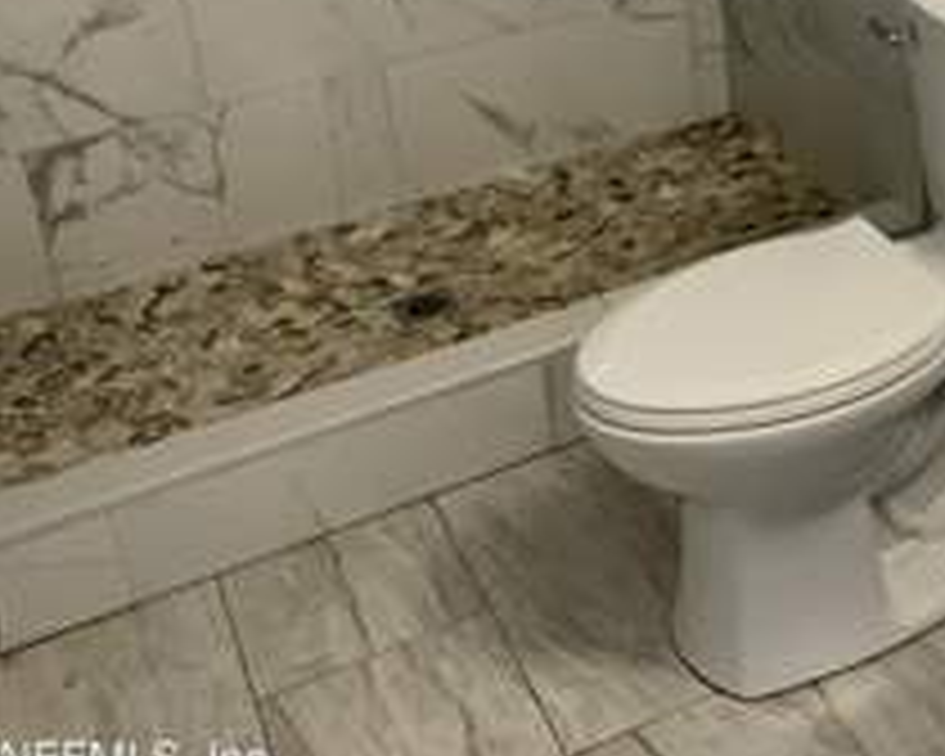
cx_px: 927
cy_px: 20
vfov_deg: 25.1
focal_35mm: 58
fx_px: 1622
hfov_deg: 30.4
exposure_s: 1/66
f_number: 1.8
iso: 100
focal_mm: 4.25
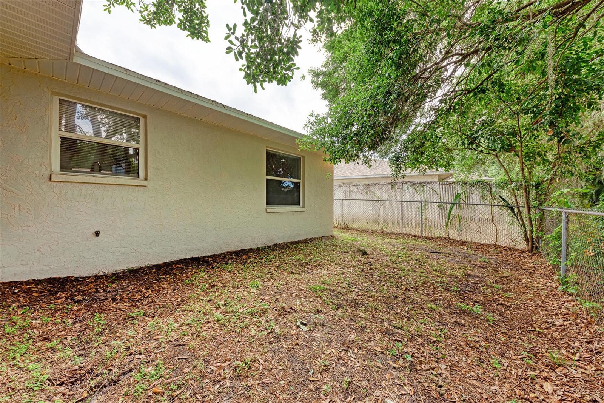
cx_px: 302
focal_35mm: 13
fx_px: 218
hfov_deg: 108.3
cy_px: 202
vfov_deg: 85.4
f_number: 7.1
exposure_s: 1/60
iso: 100
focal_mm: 13
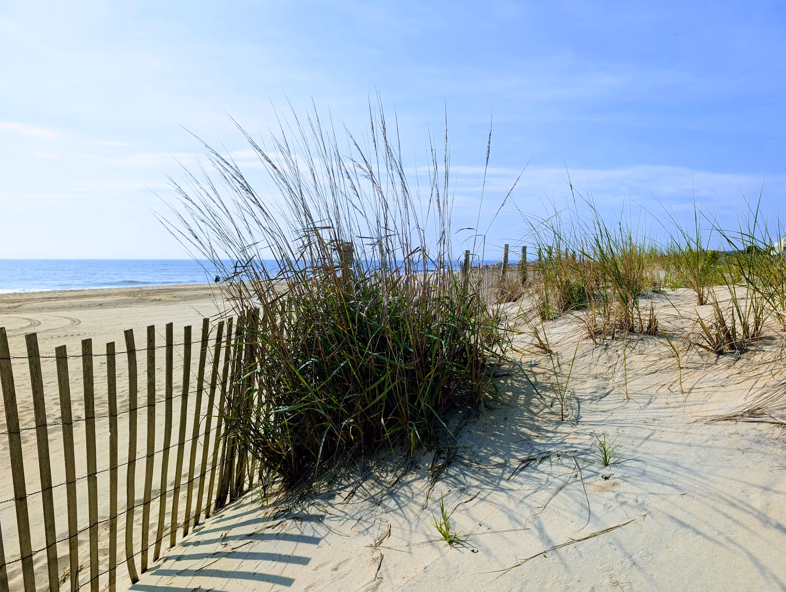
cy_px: 296
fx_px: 546
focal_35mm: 24
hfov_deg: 71.5
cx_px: 393
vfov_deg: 56.9
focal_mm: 6.9
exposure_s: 1/1727
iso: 23
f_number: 1.68
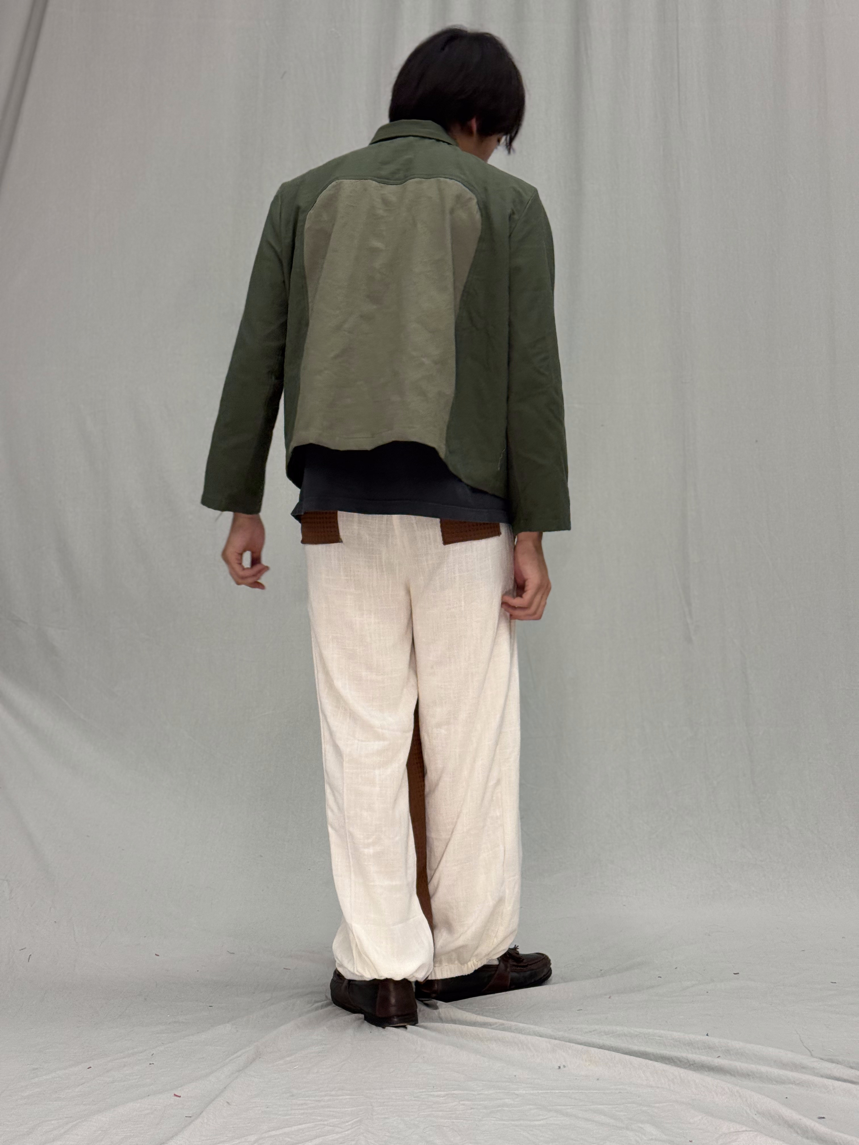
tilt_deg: +0.9
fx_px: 1588
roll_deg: +0.1
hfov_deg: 30.3
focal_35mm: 48
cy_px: 572
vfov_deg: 39.7
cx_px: 430
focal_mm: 6.76
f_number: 1.78
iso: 80
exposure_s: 1/105
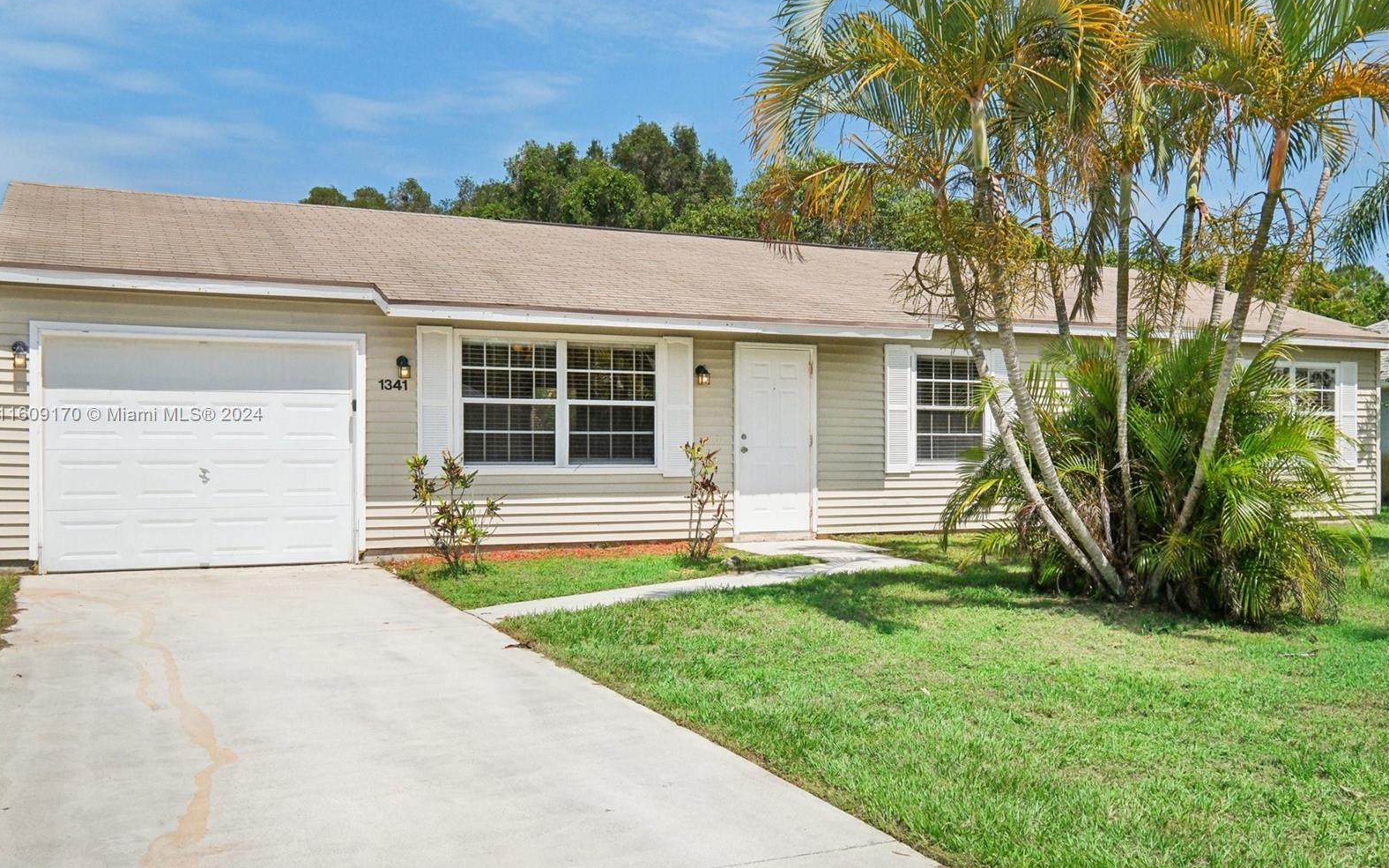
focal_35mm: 30
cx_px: 685
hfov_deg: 62.9
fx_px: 1136
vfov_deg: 41.8
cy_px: 415
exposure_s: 1/3500
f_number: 9
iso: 1250
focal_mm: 19.1
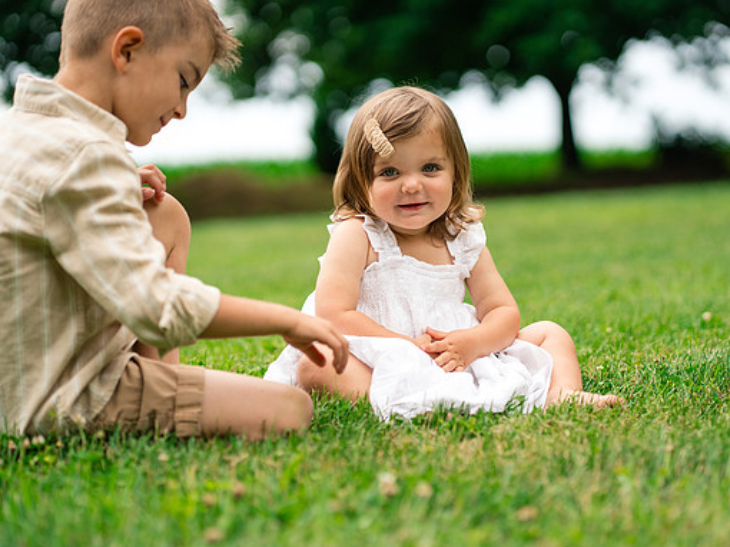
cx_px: 412
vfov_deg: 15.9
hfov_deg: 21.1
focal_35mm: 93
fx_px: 1960
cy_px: 271
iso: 400
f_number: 2.5
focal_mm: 85
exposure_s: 1/2500
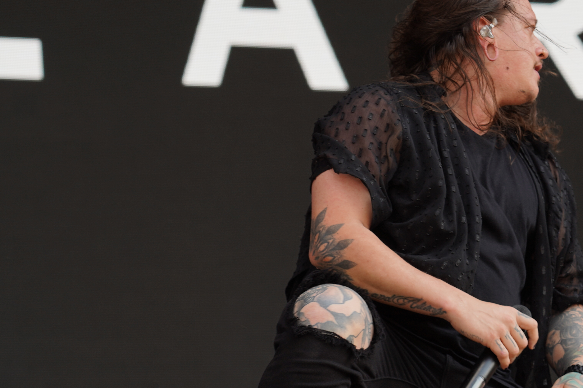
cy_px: 233
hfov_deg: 9.9
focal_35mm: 207
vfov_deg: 6.6
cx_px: 405
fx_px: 3352
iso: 100
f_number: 5.6
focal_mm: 105
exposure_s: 1/250
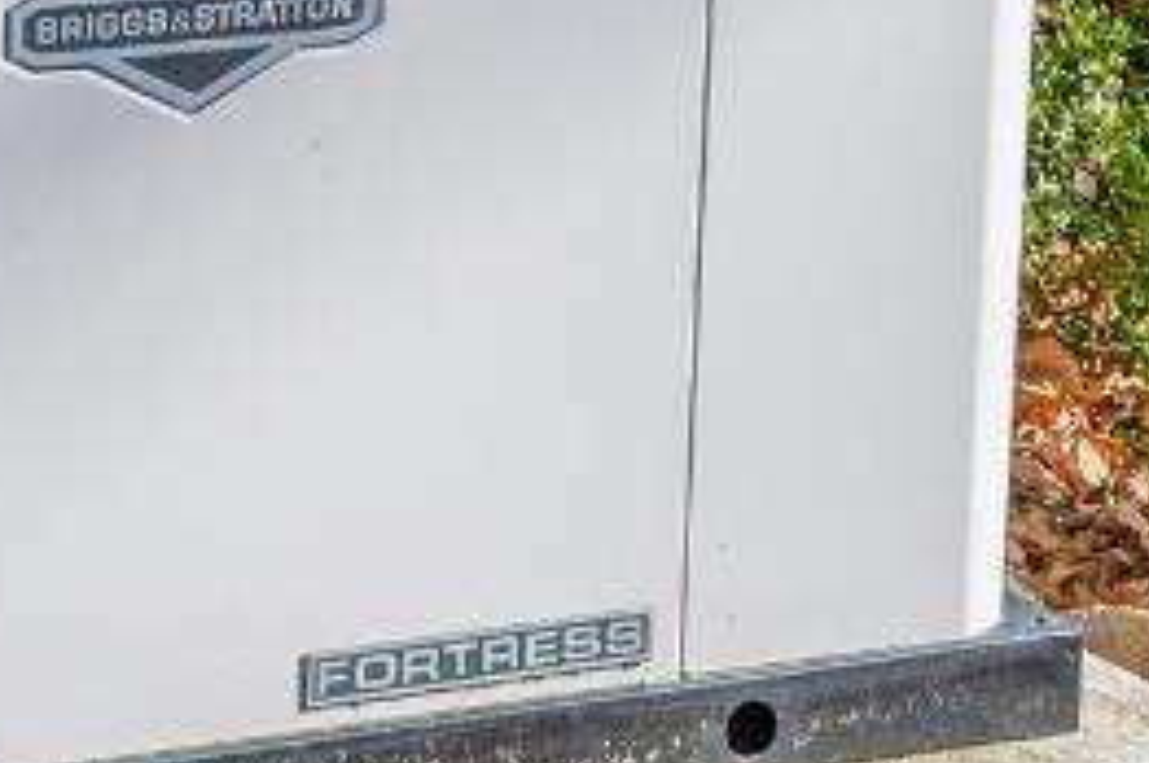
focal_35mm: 172
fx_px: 5483
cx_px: -145
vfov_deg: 7.9
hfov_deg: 11.8
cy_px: -182
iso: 200
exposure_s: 1/400
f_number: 8
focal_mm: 30
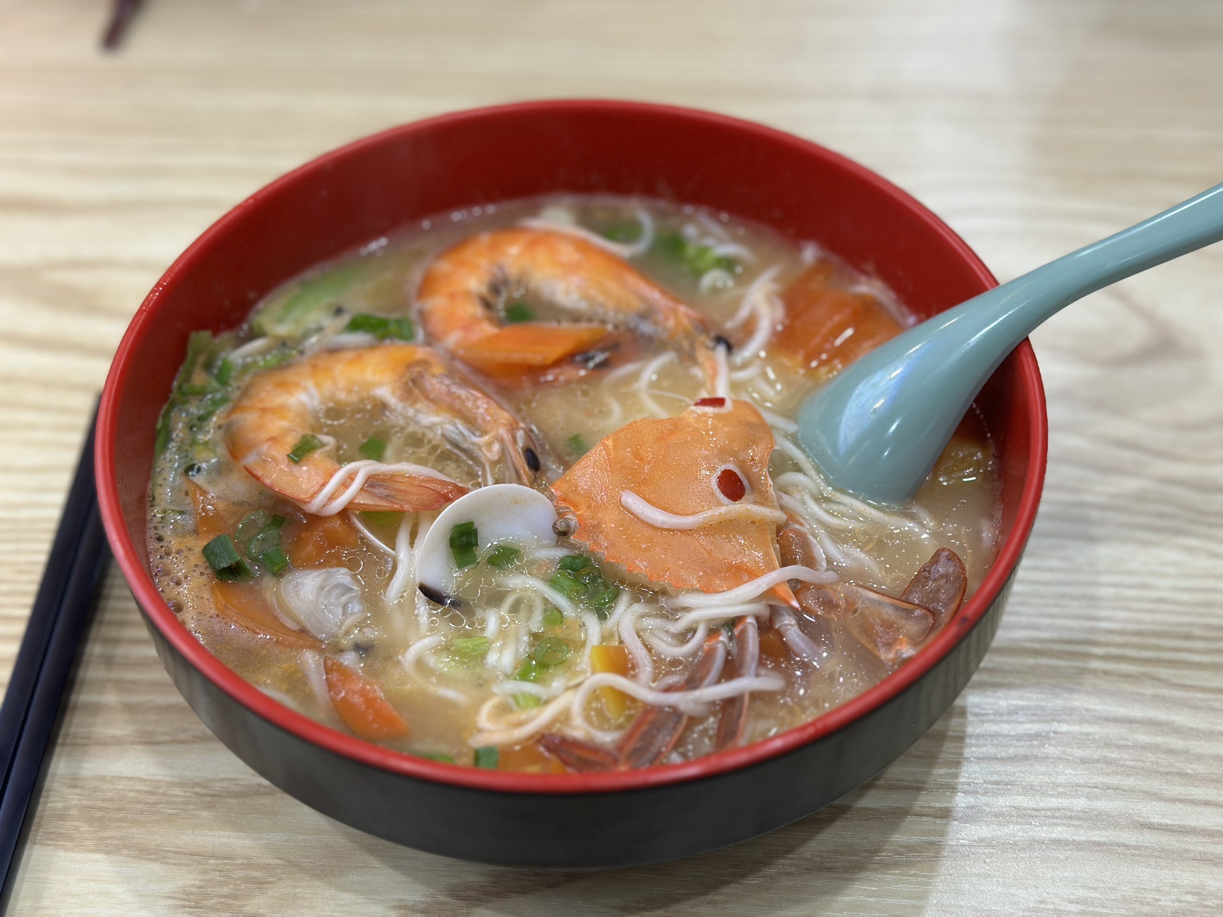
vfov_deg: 30.3
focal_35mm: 48
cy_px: 458
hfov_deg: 39.7
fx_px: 1696
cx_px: 612
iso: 125
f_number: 1.78
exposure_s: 1/50
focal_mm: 6.86
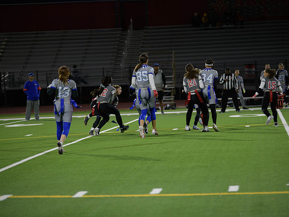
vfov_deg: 9.7
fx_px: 1278
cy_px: 108
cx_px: 155
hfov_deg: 12.9
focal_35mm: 153
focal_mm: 140
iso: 640
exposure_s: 1/200
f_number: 2.8
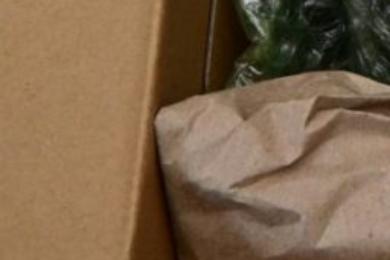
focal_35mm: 144
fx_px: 1561
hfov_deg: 12.9
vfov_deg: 9.3
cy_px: -141
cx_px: 707
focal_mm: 24
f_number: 8
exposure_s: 1/60
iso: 800
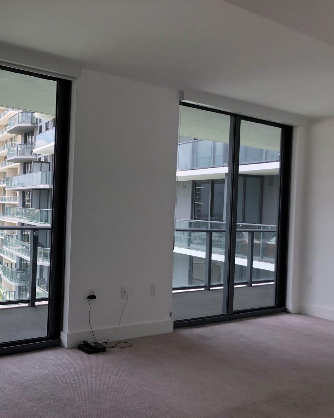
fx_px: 457
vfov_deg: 49.1
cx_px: 53
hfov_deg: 38.2
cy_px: 211
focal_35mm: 37
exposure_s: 1/271
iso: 20
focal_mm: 4
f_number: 1.8
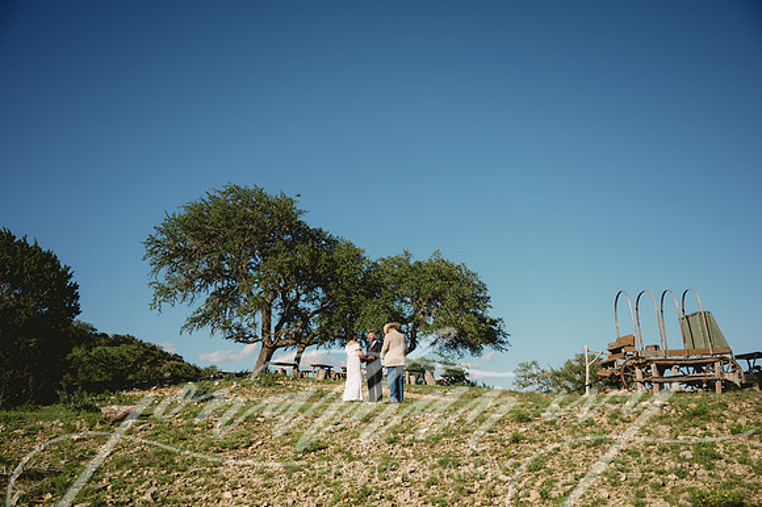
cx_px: 381
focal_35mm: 32
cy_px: 254
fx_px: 666
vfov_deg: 41.7
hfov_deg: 59.5
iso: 50
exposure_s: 1/1600
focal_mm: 31.5
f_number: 2.8
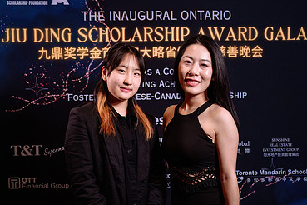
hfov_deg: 39.5
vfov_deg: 26.7
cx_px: 178
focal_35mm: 50
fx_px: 426
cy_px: 151
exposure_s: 1/100
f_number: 3.5
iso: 400
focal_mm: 29
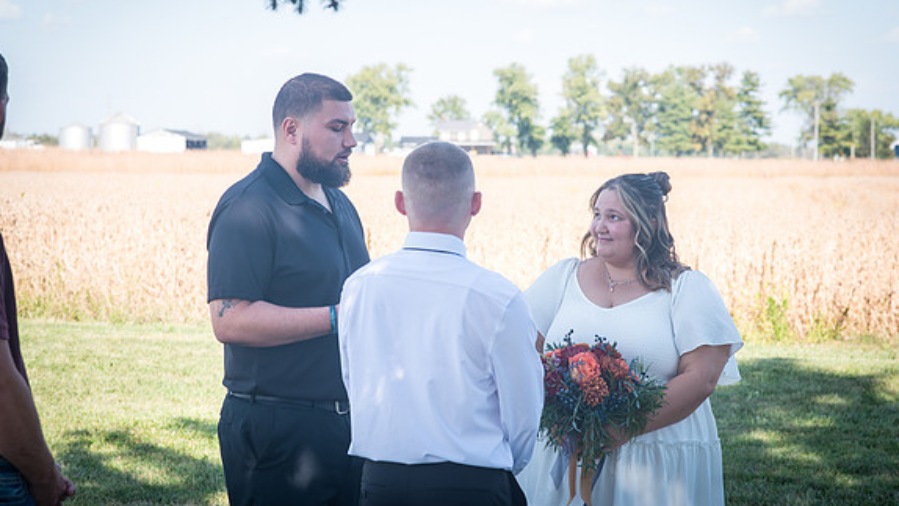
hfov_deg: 23.7
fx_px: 2146
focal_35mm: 90
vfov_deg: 13.4
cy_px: 222
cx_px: 451
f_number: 6.3
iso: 100
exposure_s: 1/125
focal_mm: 85
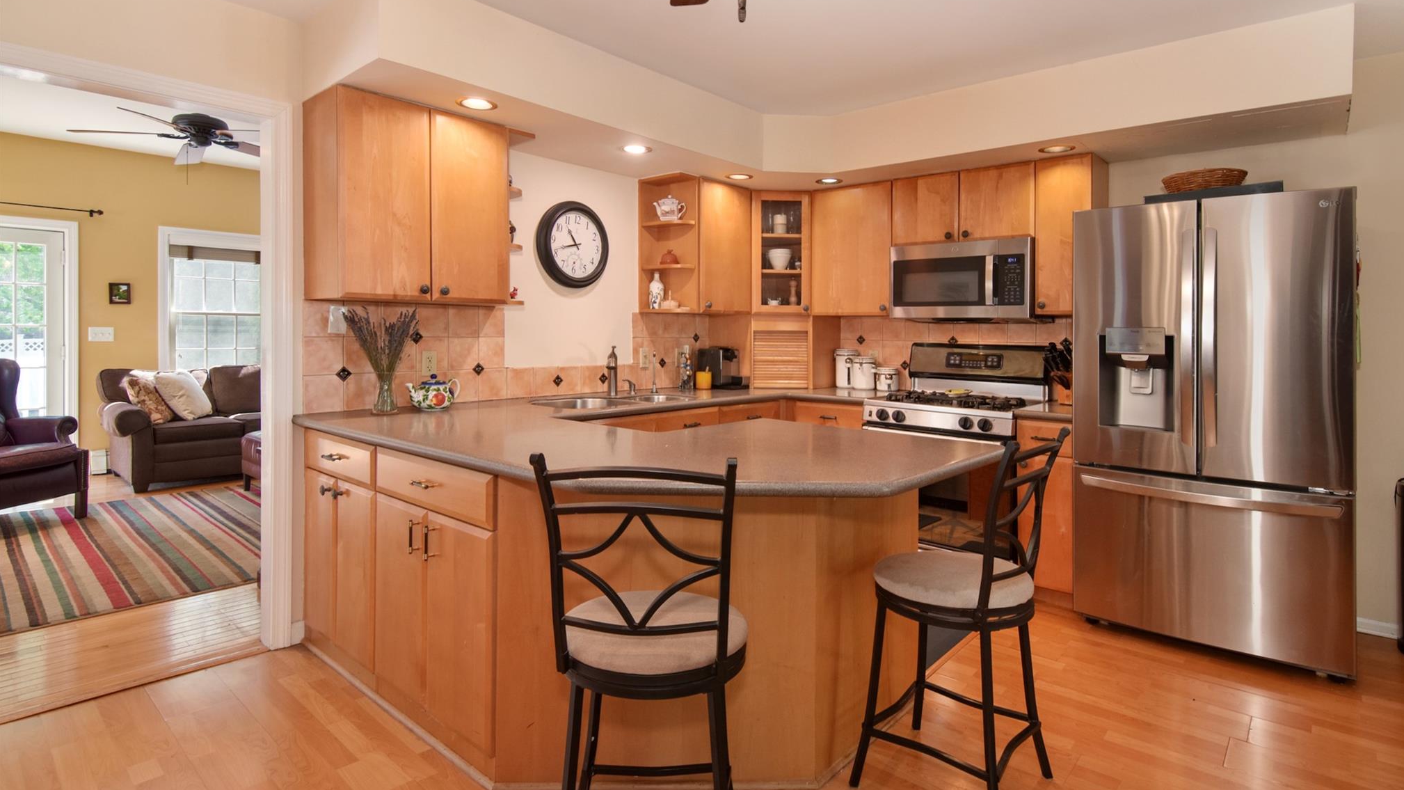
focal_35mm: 18
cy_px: 342
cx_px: 711
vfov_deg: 62.1
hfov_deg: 94.2
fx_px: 653
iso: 640
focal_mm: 11
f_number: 10
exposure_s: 1/60
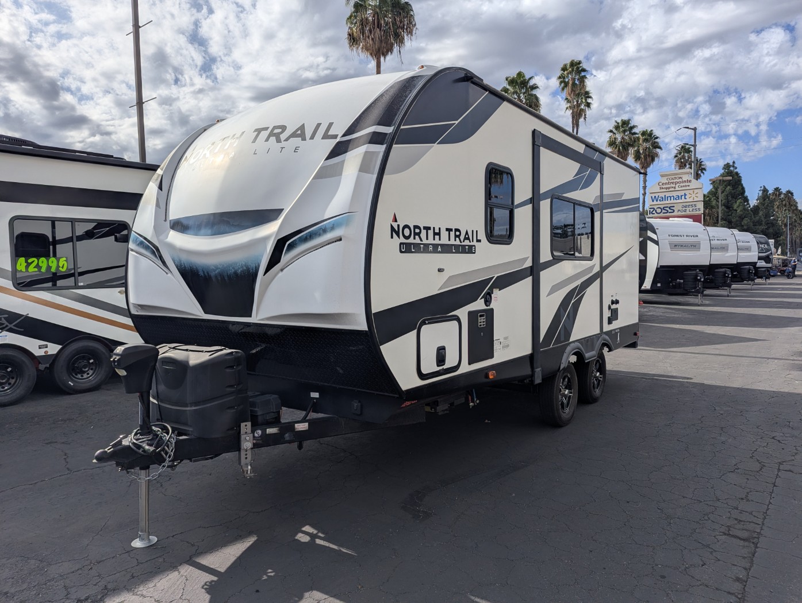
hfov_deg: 71.5
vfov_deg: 56.9
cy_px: 302
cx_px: 401
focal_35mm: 24
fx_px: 557
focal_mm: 6.81
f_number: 1.85
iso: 46
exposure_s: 1/4926
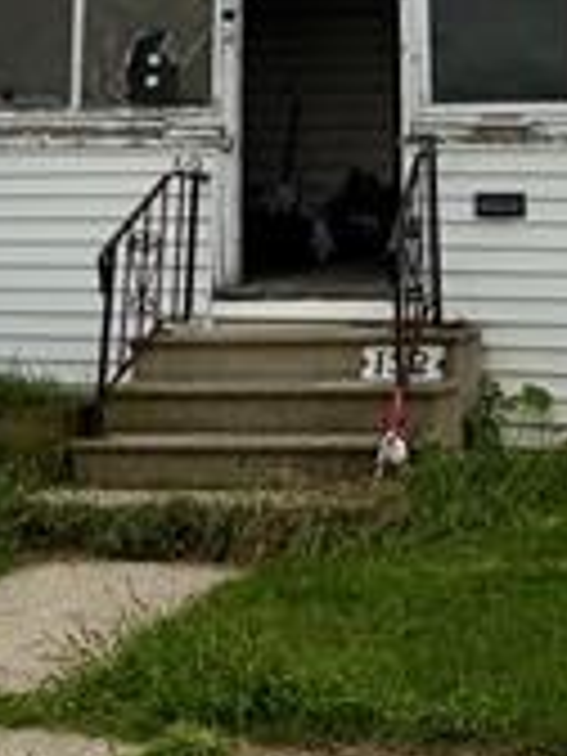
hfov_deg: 13.4
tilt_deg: +15.0
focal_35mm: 110
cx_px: 374
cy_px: -482
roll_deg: +1.1
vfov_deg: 15.9
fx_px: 2402
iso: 80
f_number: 1.78
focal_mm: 6.76
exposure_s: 1/9091
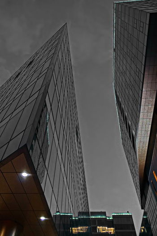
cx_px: 78
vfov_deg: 67.4
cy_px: 118
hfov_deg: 47.8
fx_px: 177
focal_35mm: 27
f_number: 4
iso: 1000
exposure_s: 1/60
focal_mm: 18
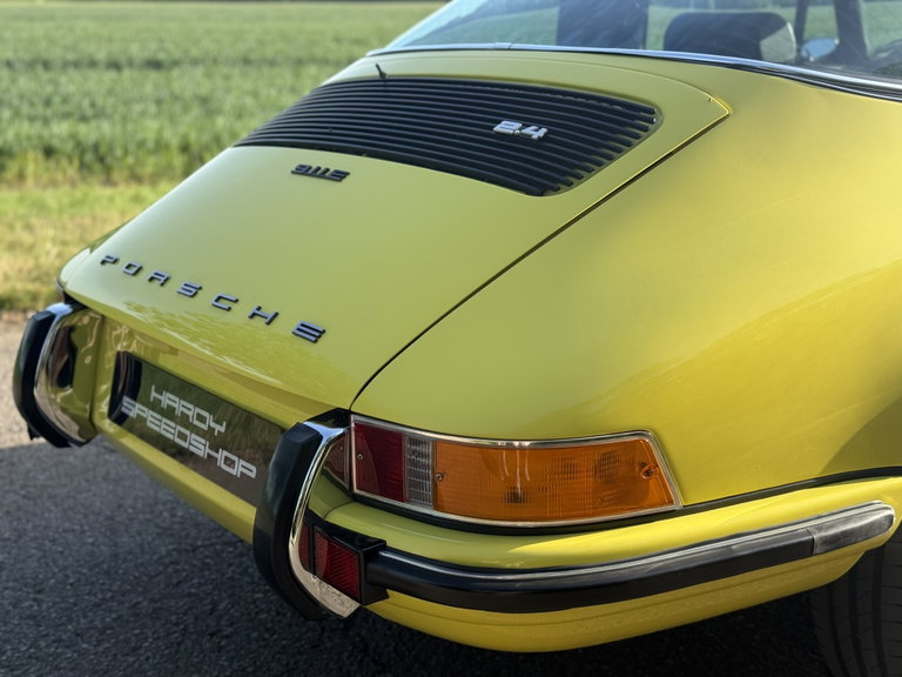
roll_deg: +0.4
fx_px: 1251
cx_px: 451
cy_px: 338
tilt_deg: -14.4
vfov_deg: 30.3
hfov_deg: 39.7
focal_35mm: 48
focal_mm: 6.76
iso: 80
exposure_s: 1/1883
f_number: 1.78
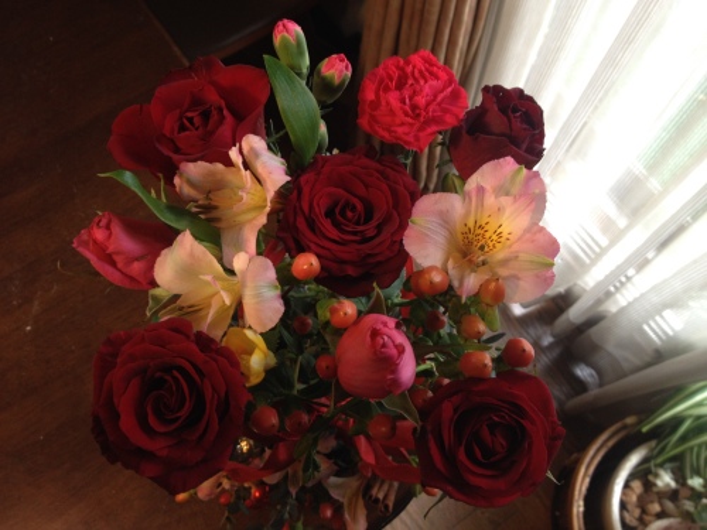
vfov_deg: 40.7
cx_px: 354
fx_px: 715
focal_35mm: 35
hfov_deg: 52.6
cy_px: 265
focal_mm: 4.28
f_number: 2.4
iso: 80
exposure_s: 1/20
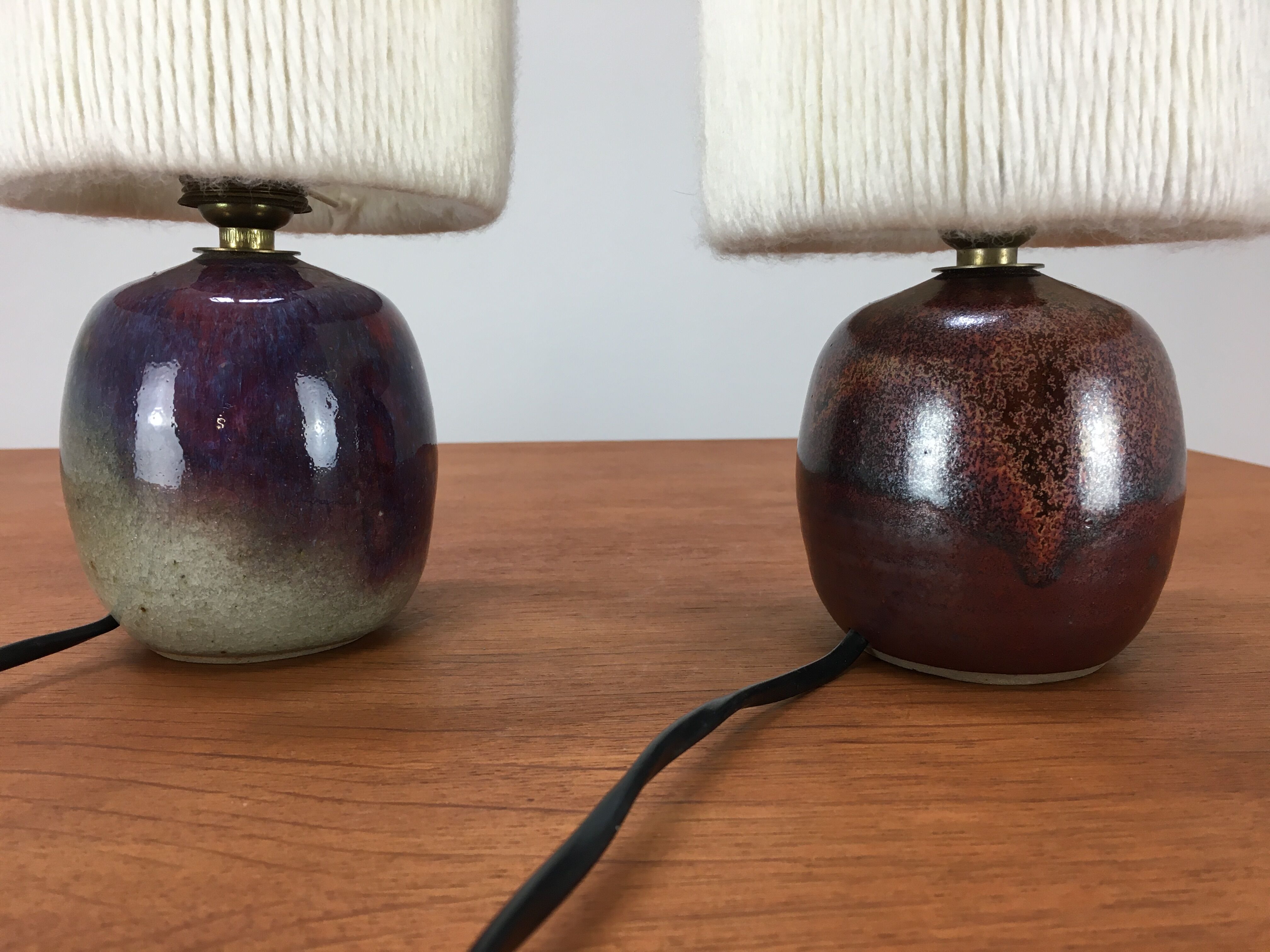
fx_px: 1064
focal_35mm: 29
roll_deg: +0.1
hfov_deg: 61.7
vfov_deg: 48.2
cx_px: 635
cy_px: 476
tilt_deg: -9.0
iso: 32
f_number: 2.2
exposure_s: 1/33
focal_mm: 4.15
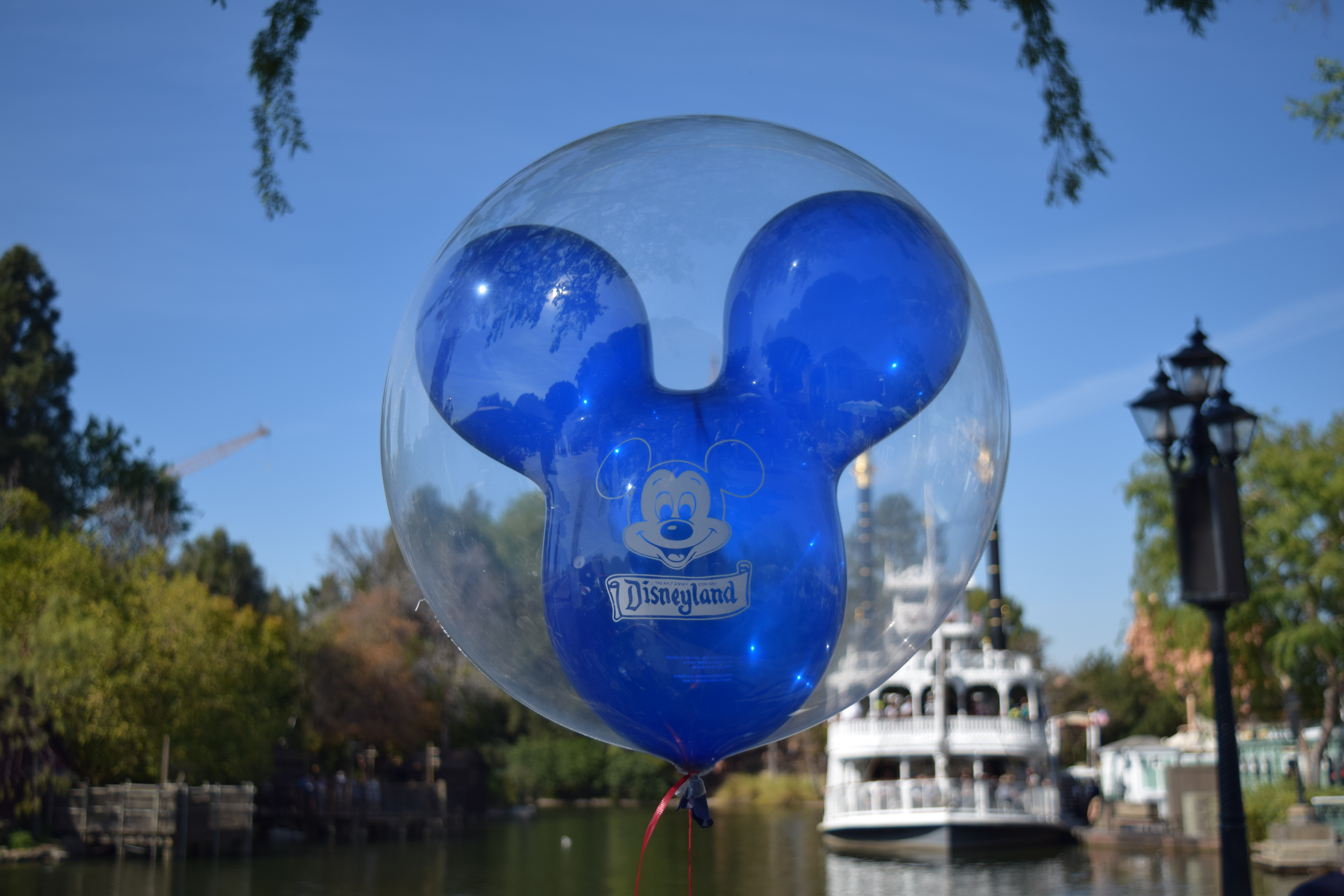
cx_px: 672
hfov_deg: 46.4
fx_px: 1568
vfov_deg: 31.9
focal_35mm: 42
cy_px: 448
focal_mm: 28
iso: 200
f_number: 4.2
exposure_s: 1/2000
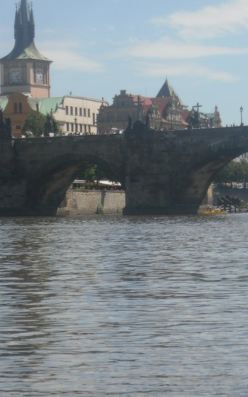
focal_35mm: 150
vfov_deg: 13.9
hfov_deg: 8.7
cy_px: 270
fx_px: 1622
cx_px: 122
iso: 64
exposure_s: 1/400
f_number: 5.4
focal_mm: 16.5
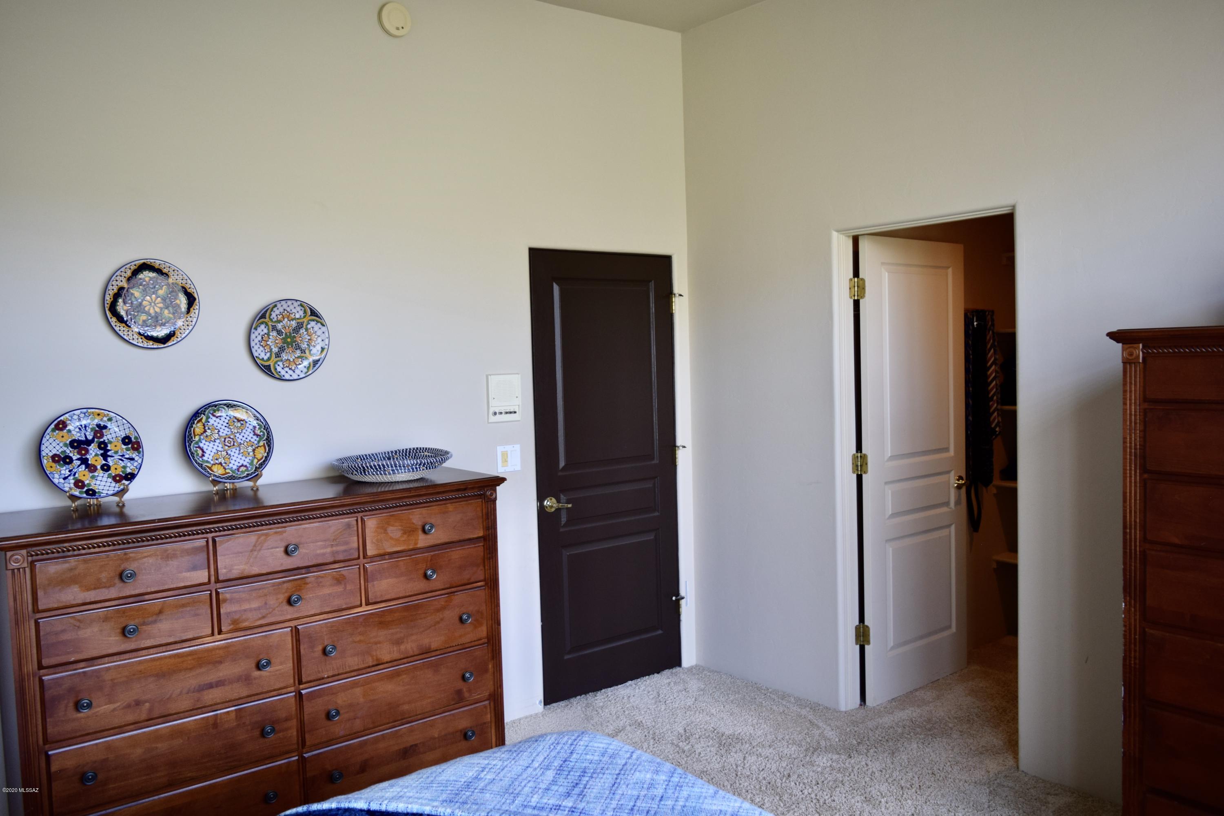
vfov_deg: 47.9
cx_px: 612
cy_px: 408
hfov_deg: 67.4
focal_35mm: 27
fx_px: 918
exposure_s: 1/60
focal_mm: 18
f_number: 4
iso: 400
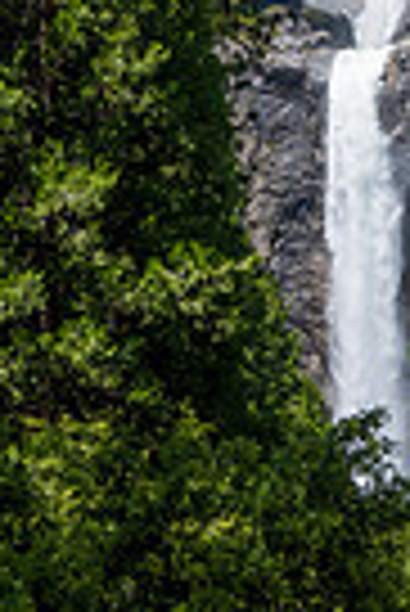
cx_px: 329
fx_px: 3203
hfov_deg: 7.3
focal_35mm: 188
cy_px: -374
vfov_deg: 10.5
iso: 100
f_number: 10
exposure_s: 1/250
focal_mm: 38
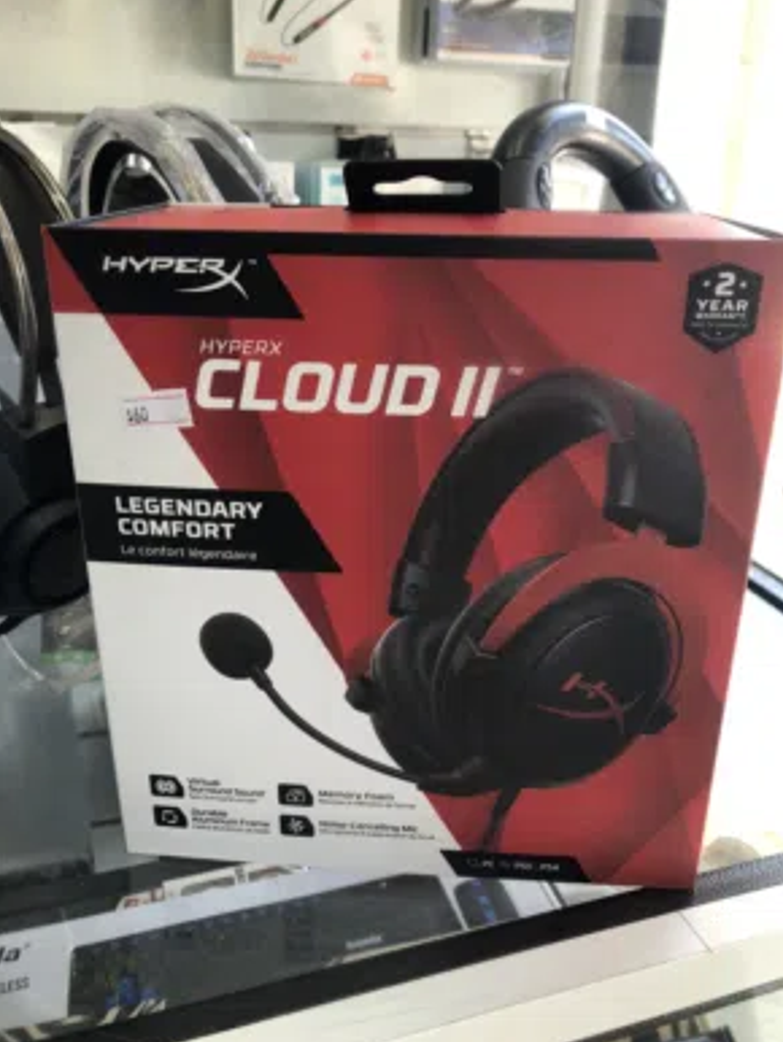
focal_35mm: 29
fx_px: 874
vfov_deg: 61.6
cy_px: 529
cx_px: 402
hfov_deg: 48.3
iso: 25
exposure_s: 1/50
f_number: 1.8
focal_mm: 3.99
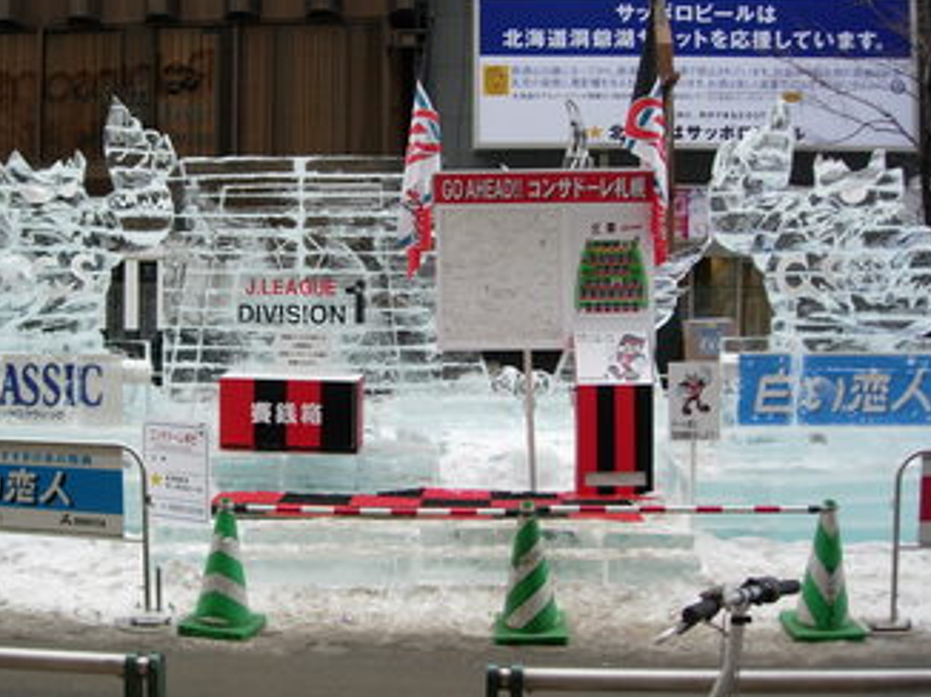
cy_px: 324
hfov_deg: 38.7
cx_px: 357
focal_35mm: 49
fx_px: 1317
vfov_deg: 29.6
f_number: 2.8
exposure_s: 1/256
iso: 64
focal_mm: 7.8
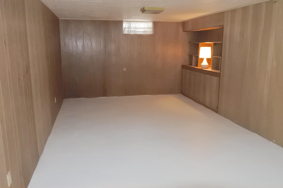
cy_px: 94
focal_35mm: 30
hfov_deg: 61.9
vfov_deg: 43.6
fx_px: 236
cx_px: 142
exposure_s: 1/60
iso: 3200
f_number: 5.3
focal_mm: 11.3
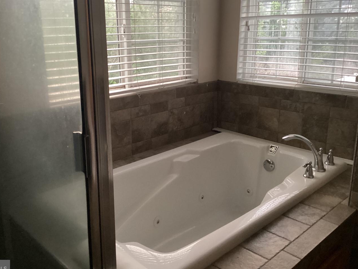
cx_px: 163
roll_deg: +1.2
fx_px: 362
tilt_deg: -17.2
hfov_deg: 52.5
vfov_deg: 40.7
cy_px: 124
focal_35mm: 35
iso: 400
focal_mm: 3.3
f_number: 2.4
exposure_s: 1/40
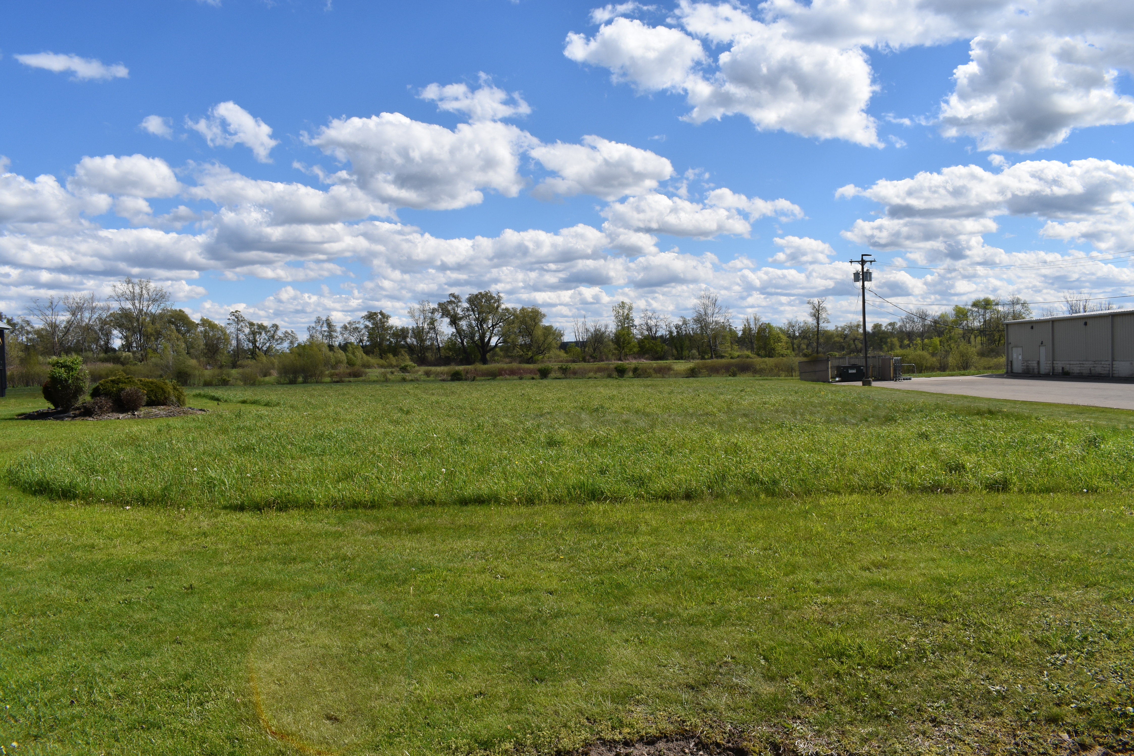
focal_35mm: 27
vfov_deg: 48.0
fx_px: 851
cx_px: 567
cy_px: 378
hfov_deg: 67.4
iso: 200
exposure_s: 1/400
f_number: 10
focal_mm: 18
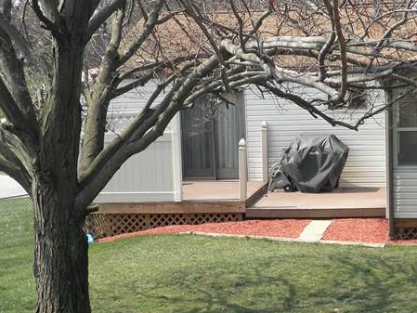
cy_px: 166
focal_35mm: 89
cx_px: 299
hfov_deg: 21.9
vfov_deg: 16.6
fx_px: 1072
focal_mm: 7
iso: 64
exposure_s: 1/250
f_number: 4
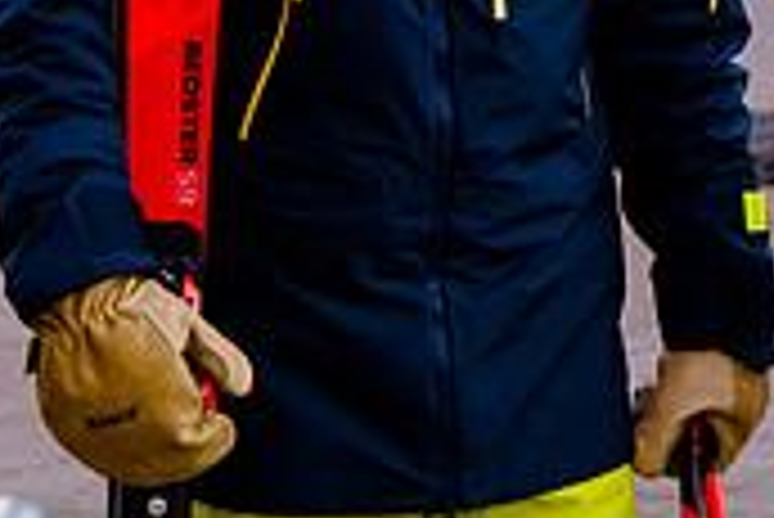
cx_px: 1006
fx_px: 3852
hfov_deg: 11.2
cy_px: -374
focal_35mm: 179
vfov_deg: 7.5
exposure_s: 1/160
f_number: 4
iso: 1250
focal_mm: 50
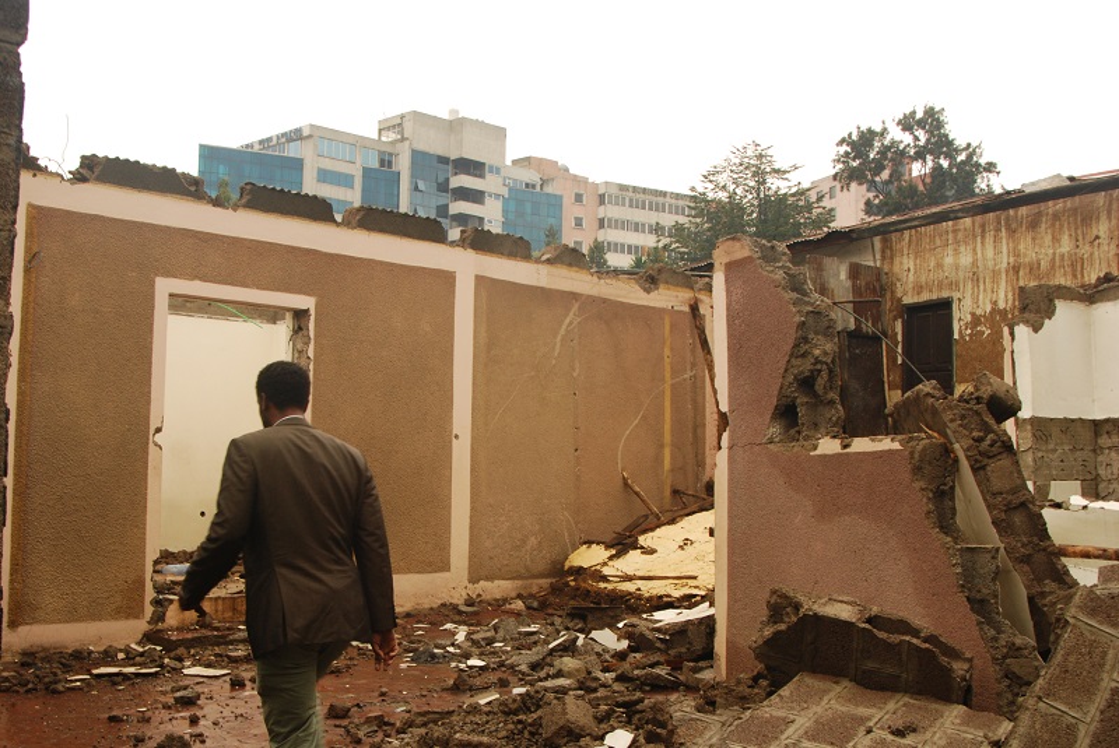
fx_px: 1400
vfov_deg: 29.9
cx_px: 560
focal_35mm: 45
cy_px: 374
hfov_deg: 43.6
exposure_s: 1/40
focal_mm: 30
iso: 320
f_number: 11
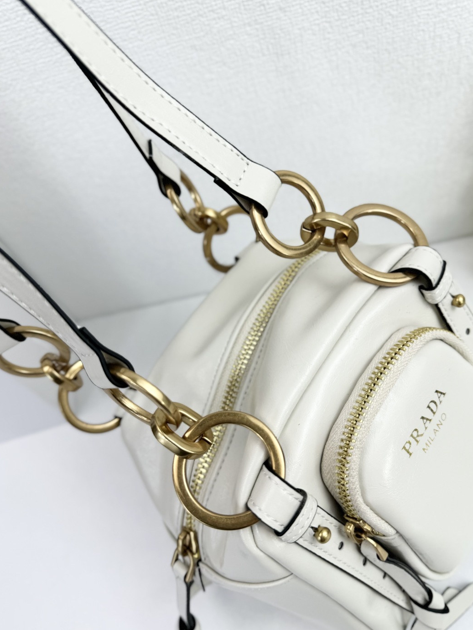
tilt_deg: -53.9
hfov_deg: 54.9
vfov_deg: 69.4
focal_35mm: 25
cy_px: 322
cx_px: 237
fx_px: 455
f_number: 1.78
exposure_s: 1/1637
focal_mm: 6.86
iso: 80
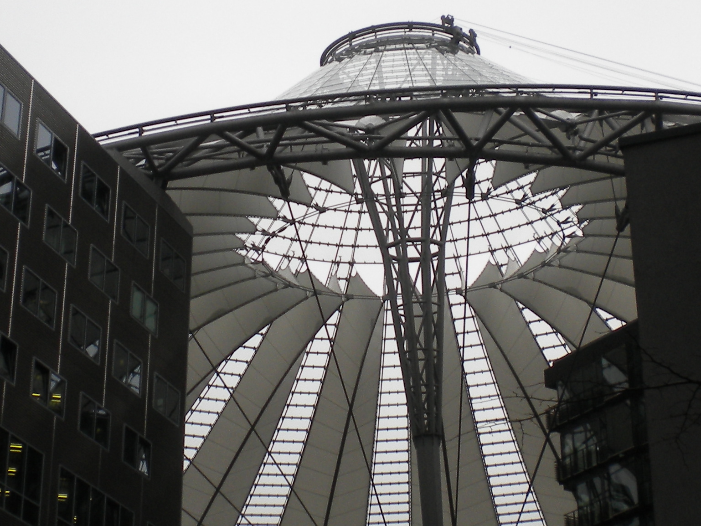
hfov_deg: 23.6
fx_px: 1681
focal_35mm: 83
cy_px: 281
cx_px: 372
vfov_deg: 17.8
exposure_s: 1/325
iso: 80
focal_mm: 6.3
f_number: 4.6
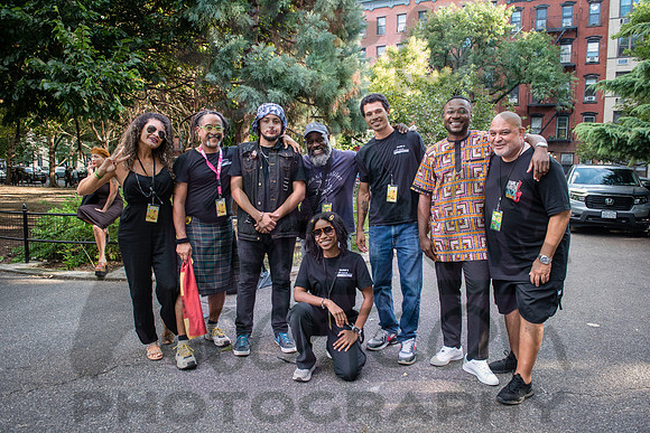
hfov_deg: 73.7
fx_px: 433
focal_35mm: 24
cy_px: 216
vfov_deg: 53.2
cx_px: 325
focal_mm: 24
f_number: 4.5
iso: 1000
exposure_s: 1/160
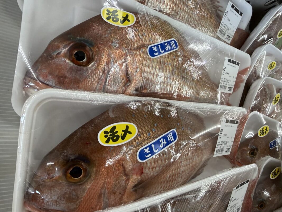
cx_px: 141
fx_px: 195
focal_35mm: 24
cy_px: 106
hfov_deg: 71.6
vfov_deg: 56.8
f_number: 2.2
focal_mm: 2.22
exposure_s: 1/120
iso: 160
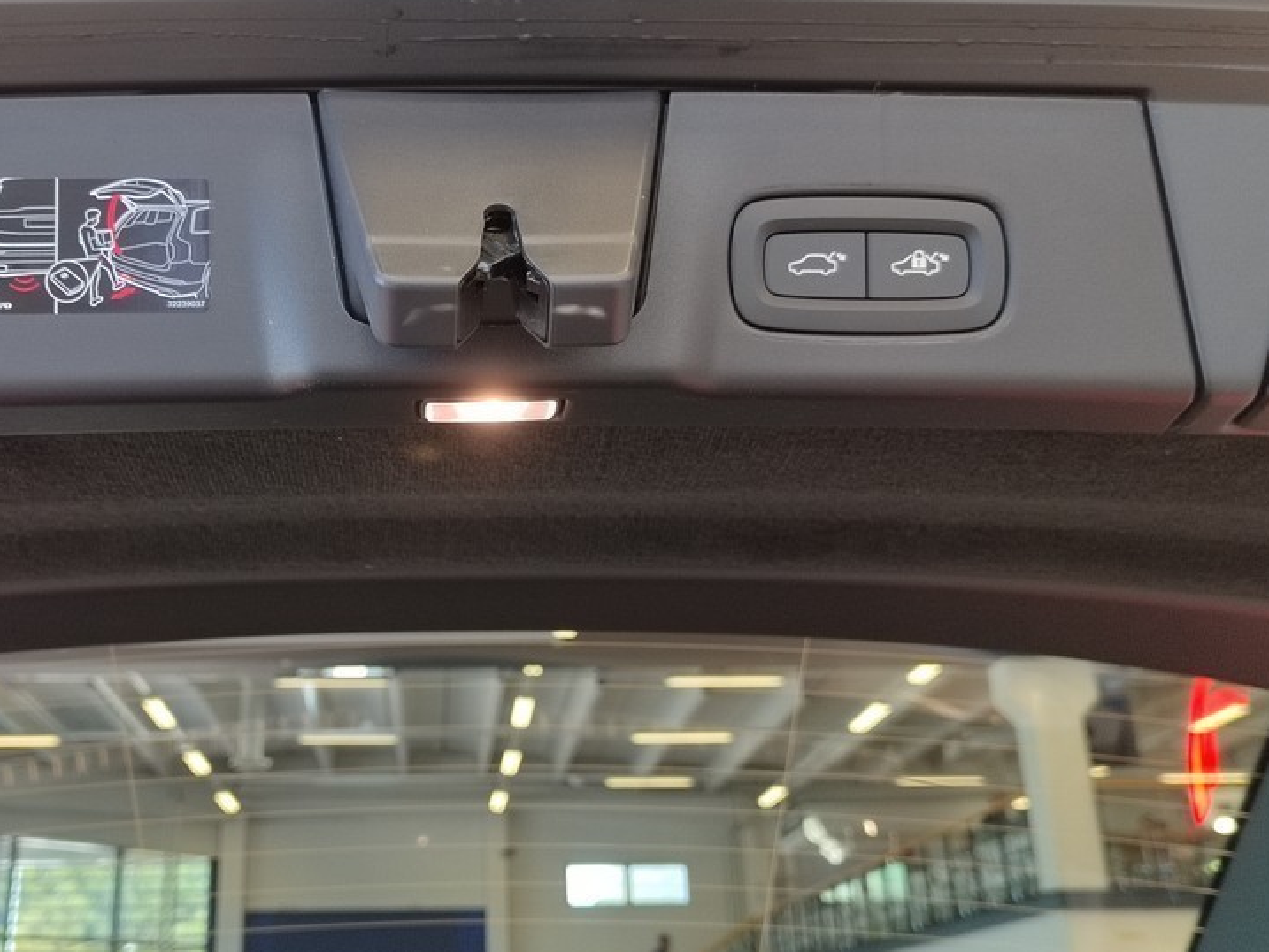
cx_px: 463
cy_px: 434
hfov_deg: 45.3
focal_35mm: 41
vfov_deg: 35.1
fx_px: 1503
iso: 844
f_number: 1.9
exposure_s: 1/50
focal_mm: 5.52
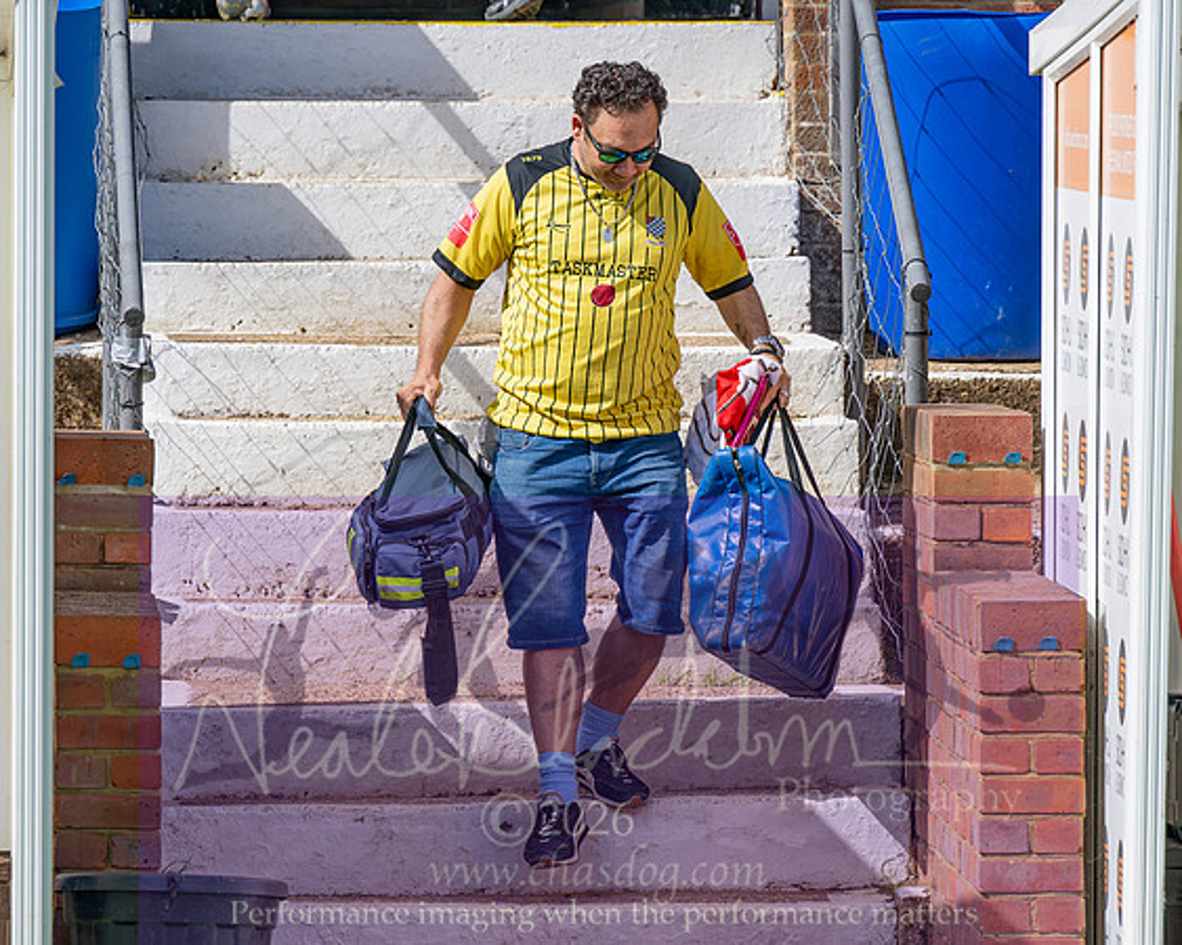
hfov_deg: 6.4
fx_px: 10651
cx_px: 444
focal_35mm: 305
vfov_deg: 5.1
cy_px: 301
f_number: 4
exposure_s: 1/4000
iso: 200
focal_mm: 125
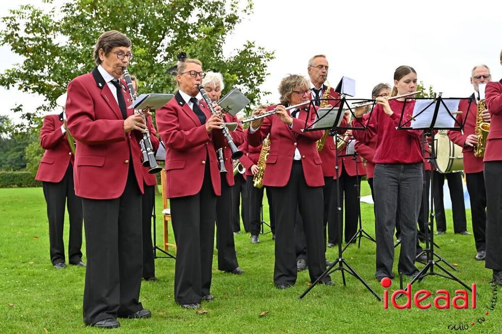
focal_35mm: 45
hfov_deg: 43.6
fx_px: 627
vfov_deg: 29.8
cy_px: 167
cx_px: 251
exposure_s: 1/200
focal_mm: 45
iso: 400
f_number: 7.1
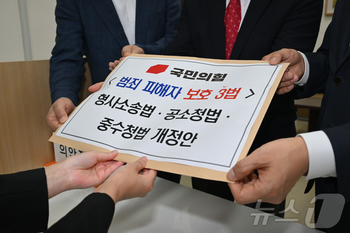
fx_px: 306
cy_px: 116
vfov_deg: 41.7
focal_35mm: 32
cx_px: 175
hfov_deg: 59.5
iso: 1250
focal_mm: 31.5
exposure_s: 1/250
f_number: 6.3
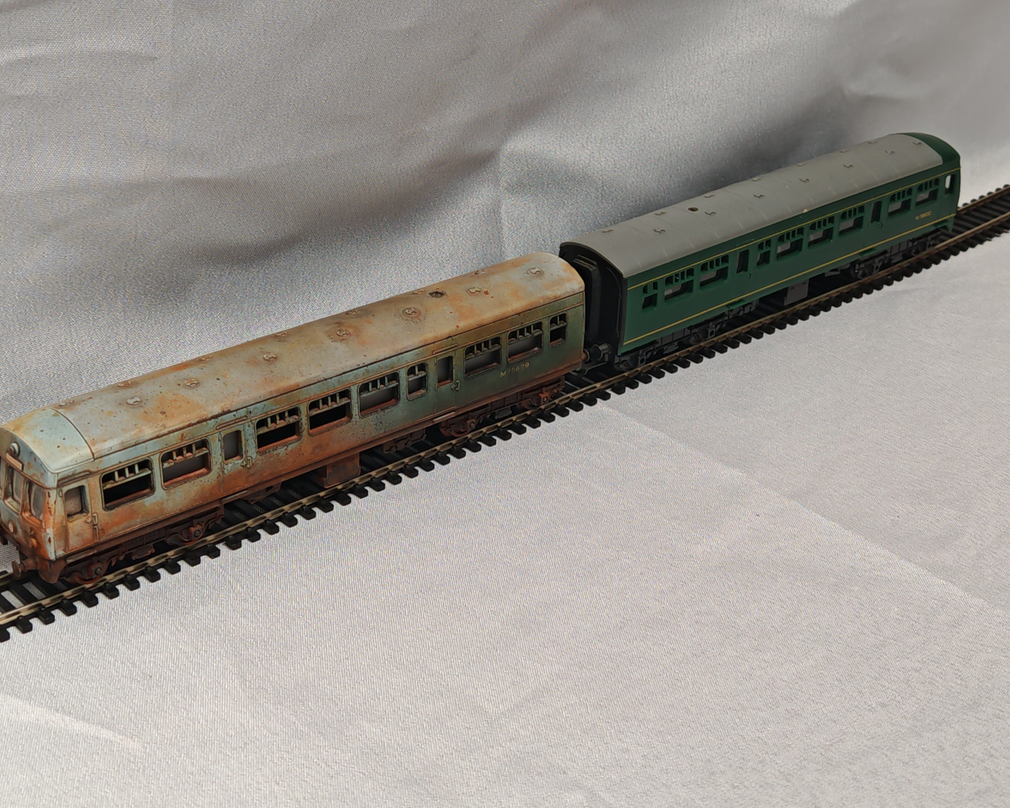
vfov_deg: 26.7
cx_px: 484
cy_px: 407
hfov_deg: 33.0
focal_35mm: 57
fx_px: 1704
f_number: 1.9
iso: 50
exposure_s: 1/170
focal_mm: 6.67
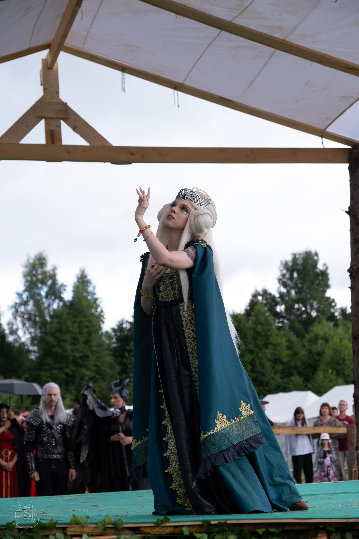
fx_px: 1092
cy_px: 270
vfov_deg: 27.7
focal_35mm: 73
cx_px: 180
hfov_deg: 18.7
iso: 640
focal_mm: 48.5
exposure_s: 1/1250
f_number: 3.6
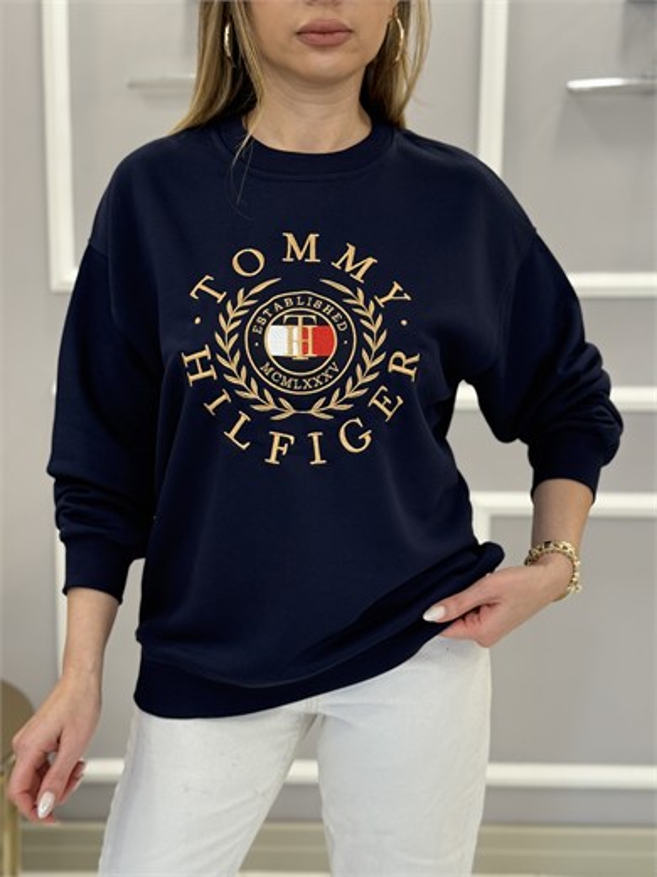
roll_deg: -0.7
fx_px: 1215
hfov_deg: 30.3
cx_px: 328
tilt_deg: -6.5
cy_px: 438
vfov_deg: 39.7
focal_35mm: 48
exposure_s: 1/86
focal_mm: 6.76
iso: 200
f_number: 1.78
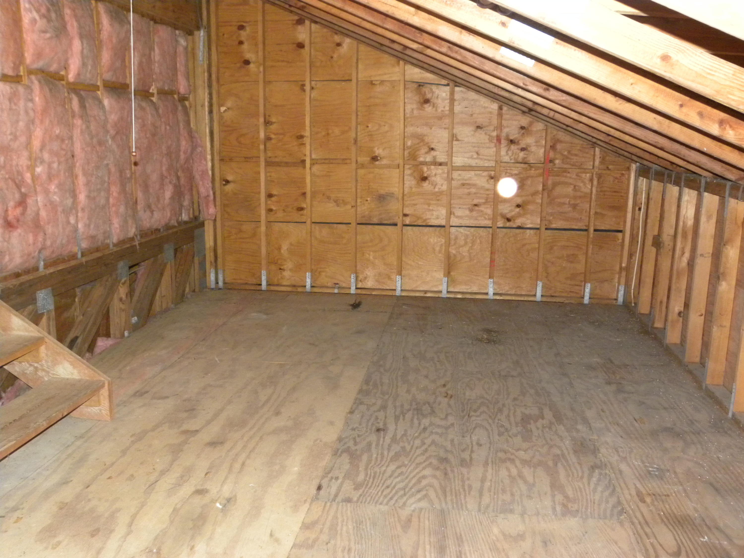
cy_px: 279
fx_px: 709
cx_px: 372
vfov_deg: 42.9
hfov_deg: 55.4
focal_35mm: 33
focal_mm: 5.9
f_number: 2.8
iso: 408
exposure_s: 1/30
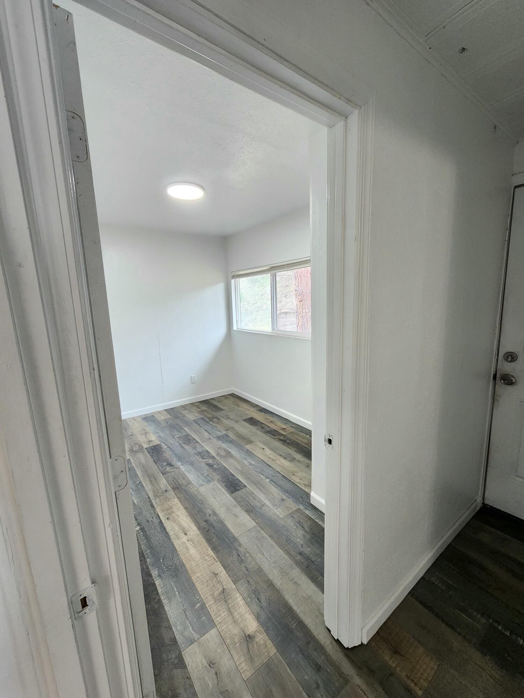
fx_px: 262
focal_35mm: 13
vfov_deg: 106.2
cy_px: 349
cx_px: 262
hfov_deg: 89.9
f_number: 2.2
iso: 400
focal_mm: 2.2
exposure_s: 1/60
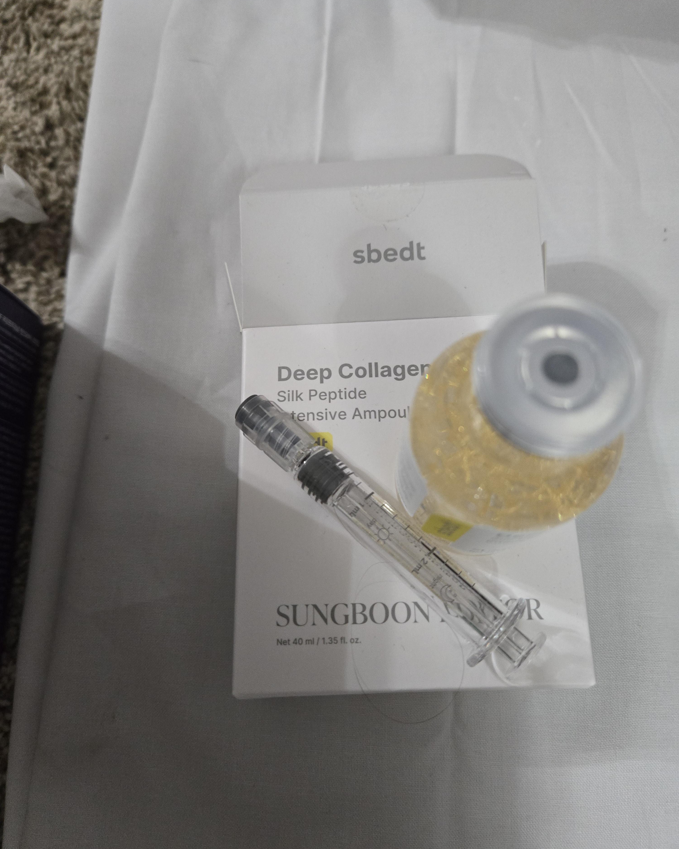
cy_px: 419
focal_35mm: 24
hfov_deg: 58.8
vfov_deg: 70.3
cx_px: 340
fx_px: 603
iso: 800
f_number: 1.8
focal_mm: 5.4
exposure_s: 1/60
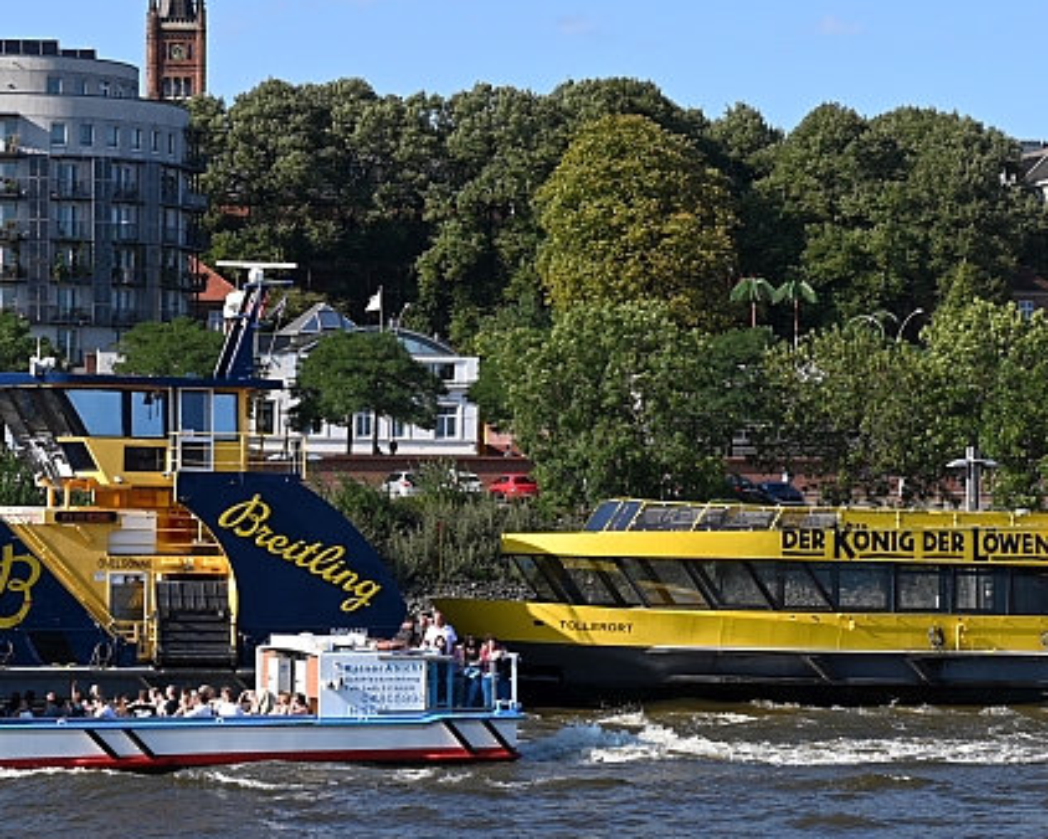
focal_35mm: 114
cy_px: 349
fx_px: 3538
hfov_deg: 16.8
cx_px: 318
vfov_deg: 13.5
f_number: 7.1
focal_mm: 50
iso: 100
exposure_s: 1/200
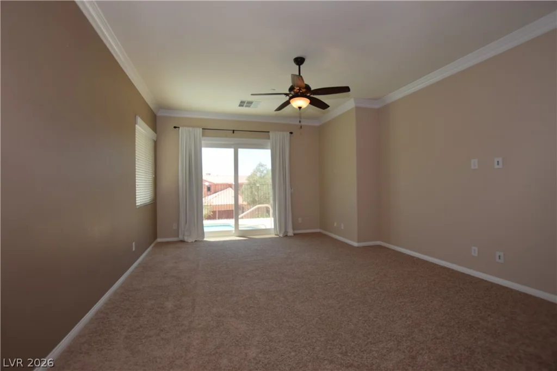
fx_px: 232
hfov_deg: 100.4
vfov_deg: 77.3
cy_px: 186
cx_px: 278
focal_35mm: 15
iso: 160
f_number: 5.6
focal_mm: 10
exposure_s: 1/125
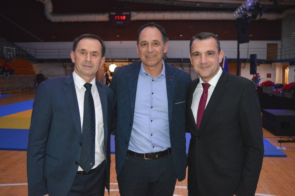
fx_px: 295
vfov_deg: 36.8
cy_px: 98
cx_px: 148
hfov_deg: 53.2
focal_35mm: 36
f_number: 4
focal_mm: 24
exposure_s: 1/60
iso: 3200
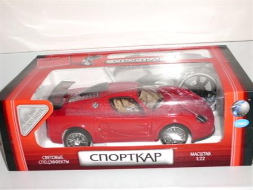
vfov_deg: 30.9
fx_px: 344
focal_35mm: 47
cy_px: 95
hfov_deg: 40.4
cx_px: 126
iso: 64
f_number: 3.3
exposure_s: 1/60
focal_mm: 8.4
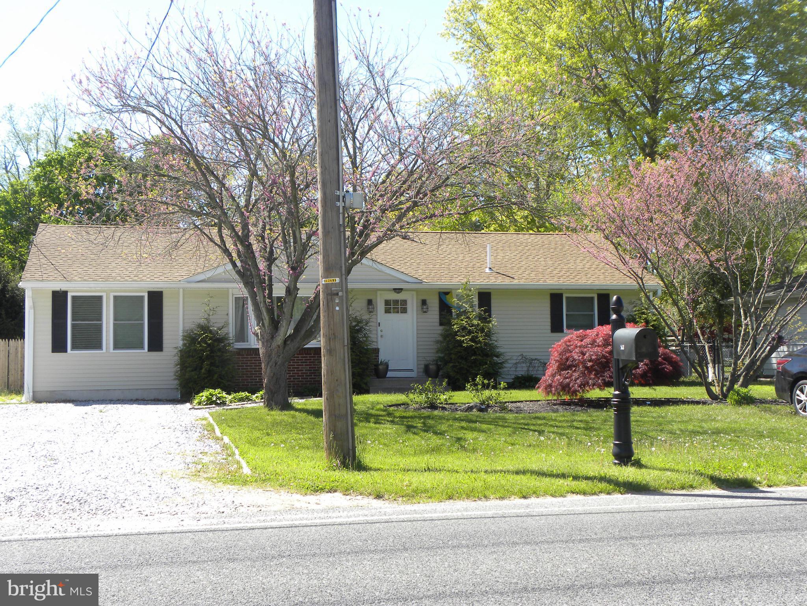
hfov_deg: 41.2
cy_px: 303
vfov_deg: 31.5
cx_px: 404
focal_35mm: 46
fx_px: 1072
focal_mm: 8.2
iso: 64
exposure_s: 1/147
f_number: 4.5
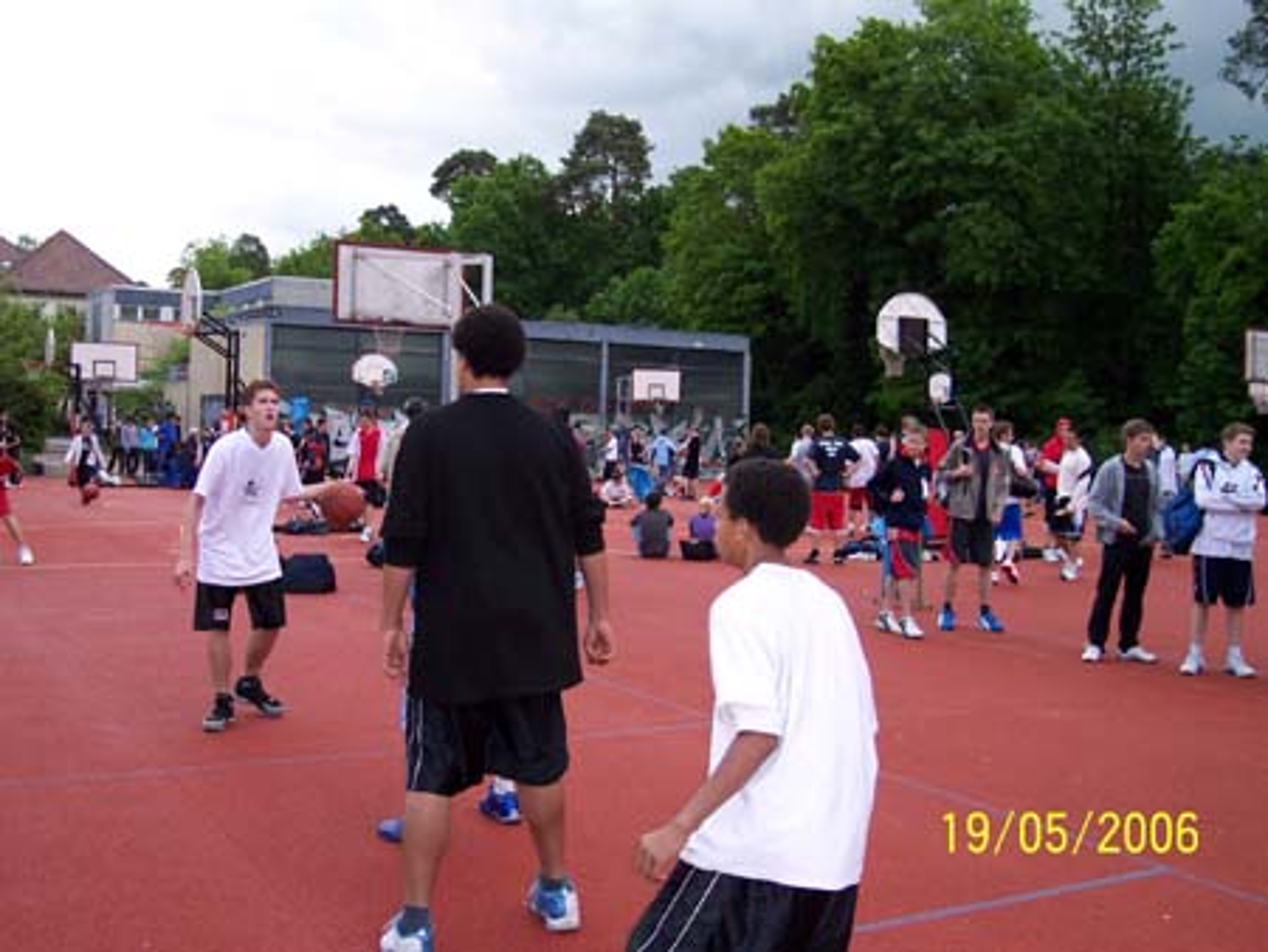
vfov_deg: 37.8
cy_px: 476
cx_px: 634
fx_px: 1393
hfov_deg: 49.0
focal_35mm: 38
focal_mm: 8
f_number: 2.8
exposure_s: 1/700
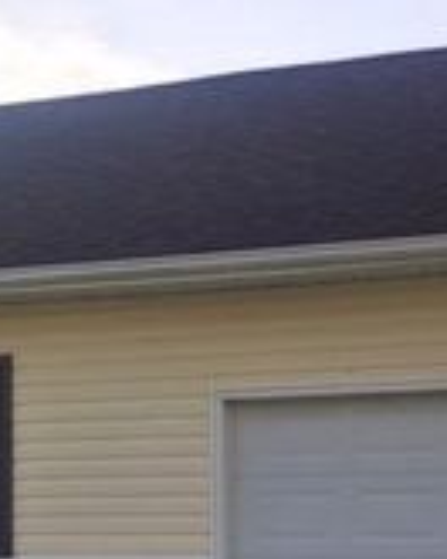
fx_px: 1422
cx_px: -102
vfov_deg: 21.0
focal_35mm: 86
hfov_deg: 17.0
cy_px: 628
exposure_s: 1/303
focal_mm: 4.15
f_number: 2.2
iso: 25
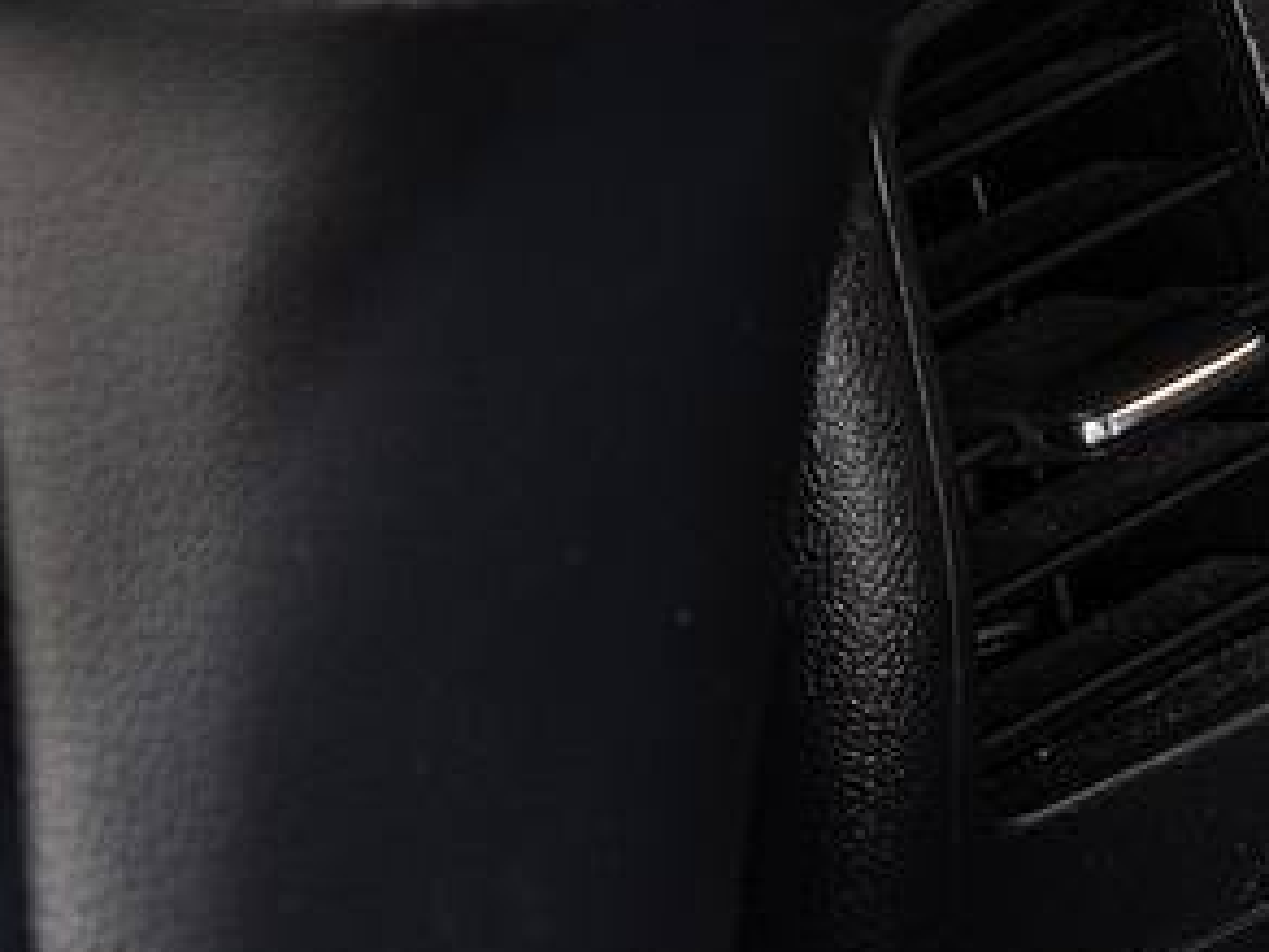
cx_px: 1488
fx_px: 15104
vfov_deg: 3.6
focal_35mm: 412
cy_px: 1161
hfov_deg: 4.8
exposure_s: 3.2
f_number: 5.6
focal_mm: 70
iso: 100
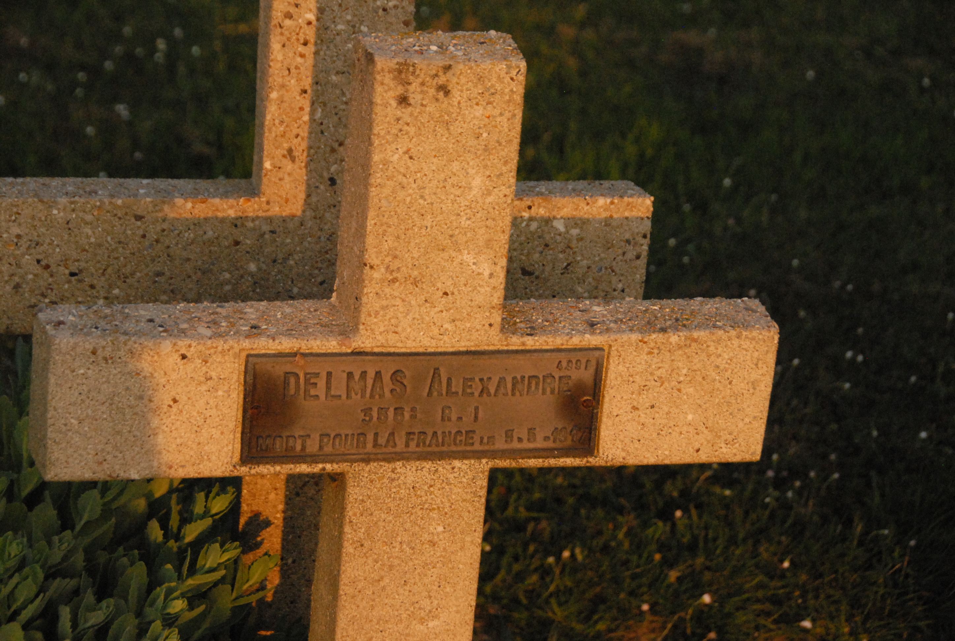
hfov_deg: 19.4
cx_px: 478
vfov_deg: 13.1
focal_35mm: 105
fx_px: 2791
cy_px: 320
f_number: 7.1
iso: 1600
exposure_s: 1/1600
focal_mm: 70
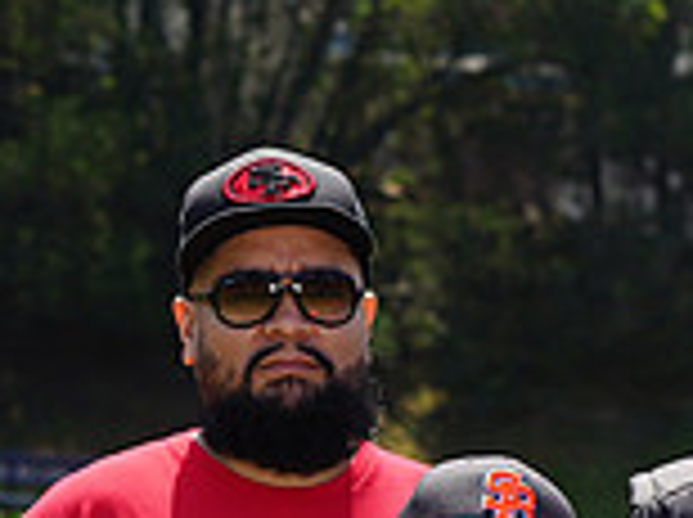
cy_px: 786
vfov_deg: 4.1
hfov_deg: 5.4
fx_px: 7256
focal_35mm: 363
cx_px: 783
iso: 100
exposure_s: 1/250
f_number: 8
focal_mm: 100
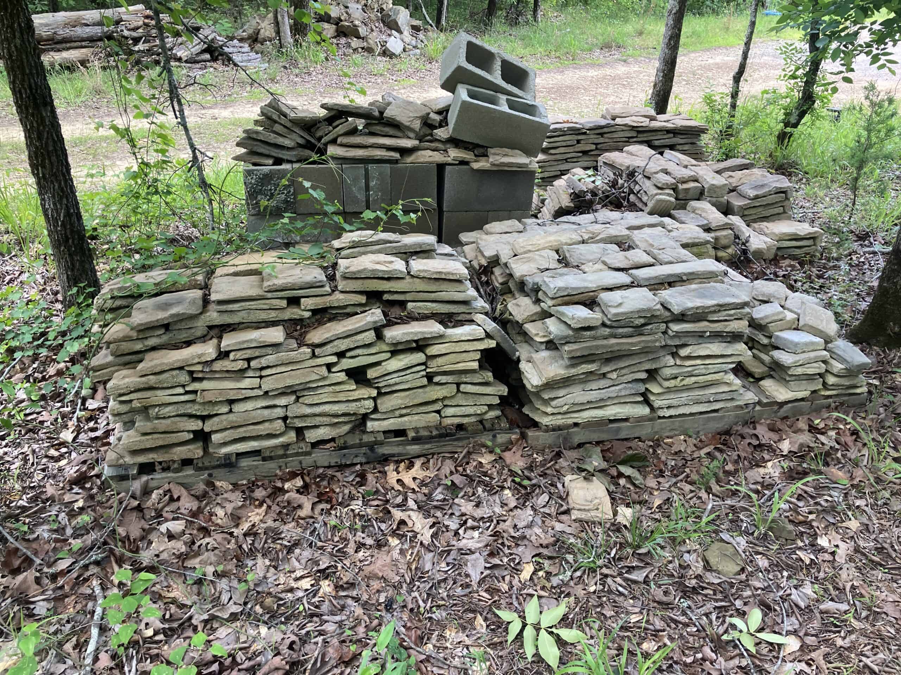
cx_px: 450
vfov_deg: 49.7
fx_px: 729
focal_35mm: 28
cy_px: 338
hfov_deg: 63.4
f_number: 1.8
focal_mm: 3.99
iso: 64
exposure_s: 1/121
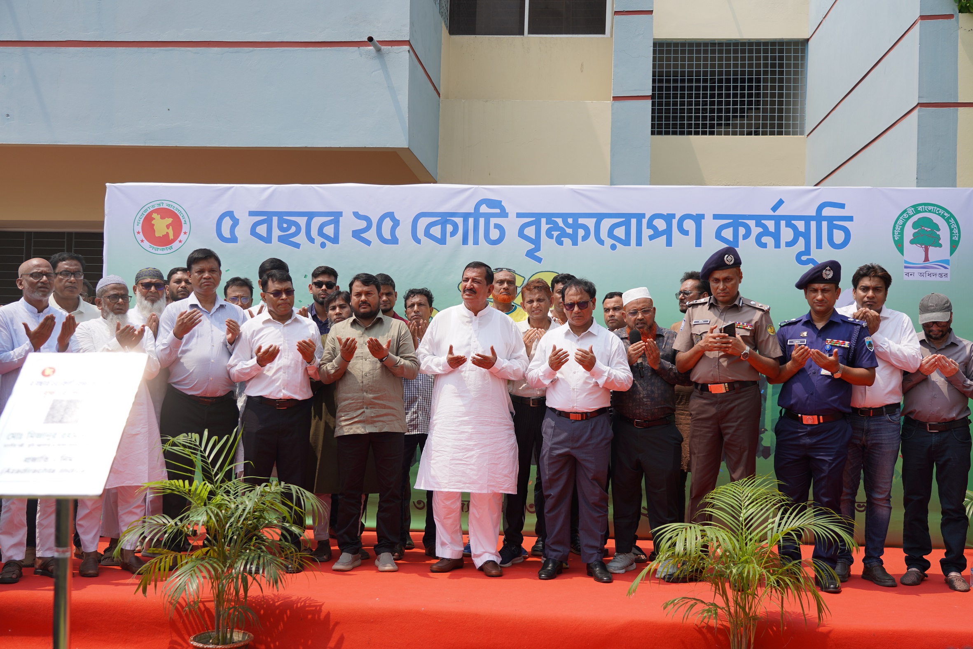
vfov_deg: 36.9
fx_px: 973
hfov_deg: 53.1
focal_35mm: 36
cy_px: 324
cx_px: 486
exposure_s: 1/800
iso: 100
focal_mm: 36
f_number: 4.5
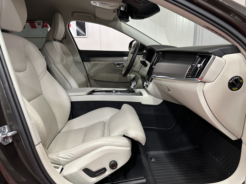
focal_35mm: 24
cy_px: 92
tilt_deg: -12.2
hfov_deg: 71.6
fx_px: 171
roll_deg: +1.1
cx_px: 123
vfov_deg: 56.8
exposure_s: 1/50
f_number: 1.78
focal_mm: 6.86
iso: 160
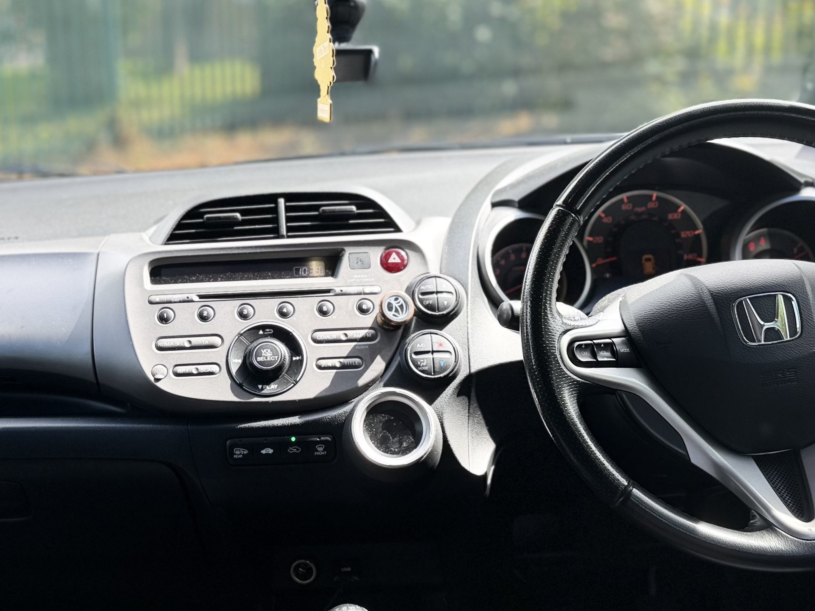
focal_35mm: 49
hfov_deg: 38.6
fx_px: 1154
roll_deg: +1.6
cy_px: 282
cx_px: 291
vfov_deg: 29.7
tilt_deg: -13.4
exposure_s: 1/426
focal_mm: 6.76
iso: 80
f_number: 1.78
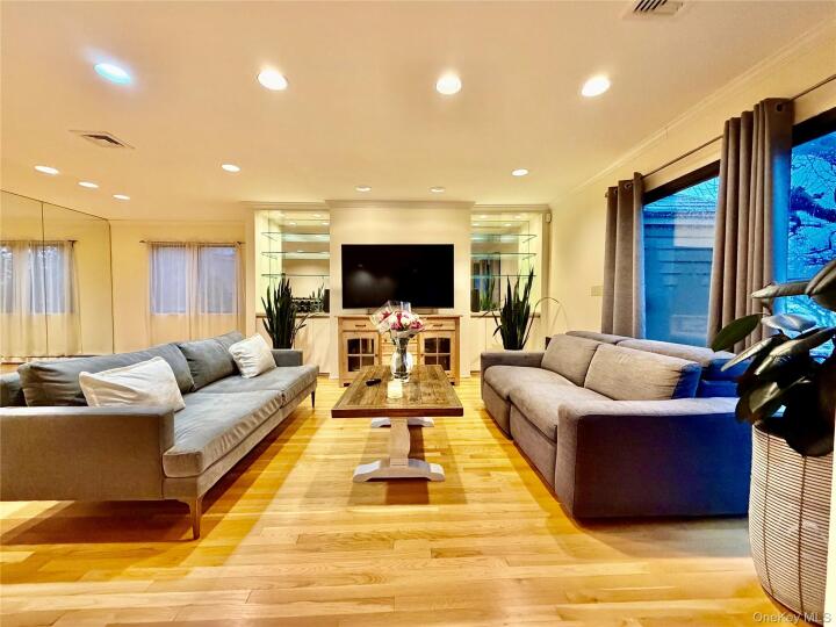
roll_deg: +1.1
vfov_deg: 85.7
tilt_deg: -2.4
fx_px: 338
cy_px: 314
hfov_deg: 102.1
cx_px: 418
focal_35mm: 14
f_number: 2.2
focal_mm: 2.22
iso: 640
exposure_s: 1/60
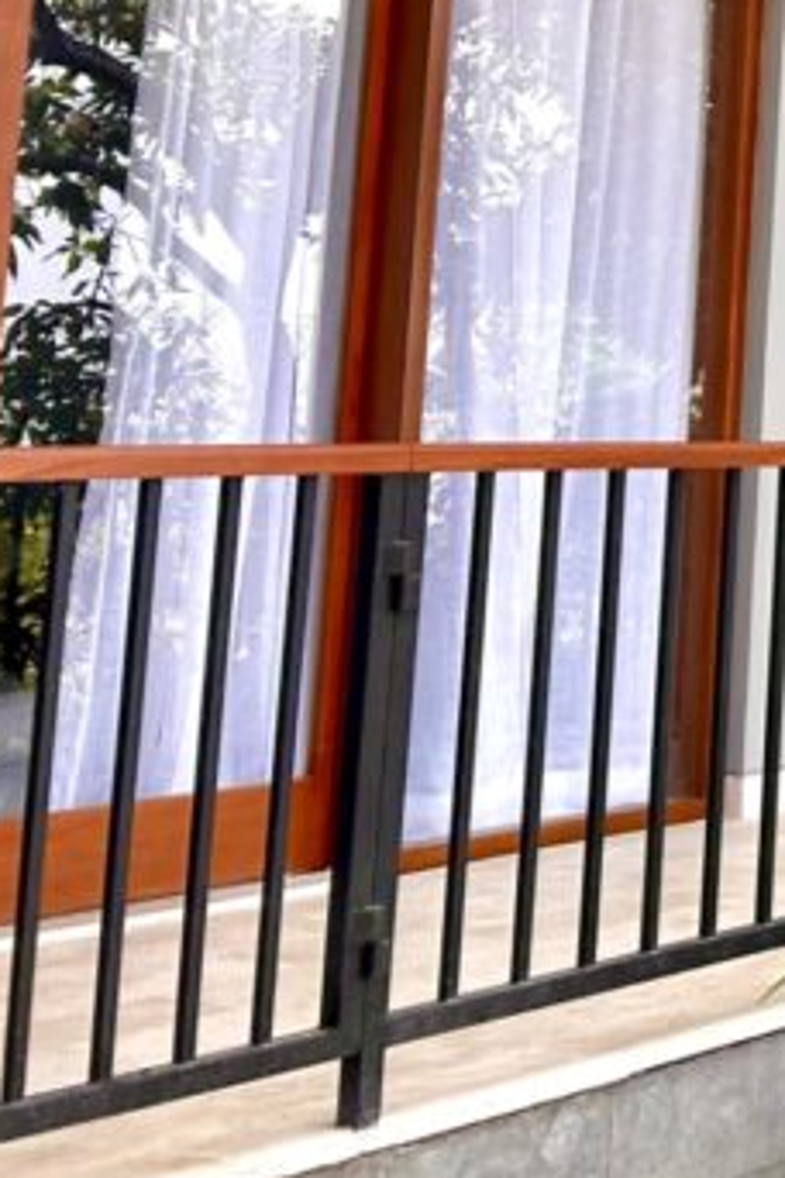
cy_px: 31
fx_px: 2649
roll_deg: +0.0
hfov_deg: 13.5
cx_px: 1742
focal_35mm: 81
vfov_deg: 24.1
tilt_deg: +9.0
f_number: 1.5
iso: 50
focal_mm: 5.7
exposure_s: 1/521
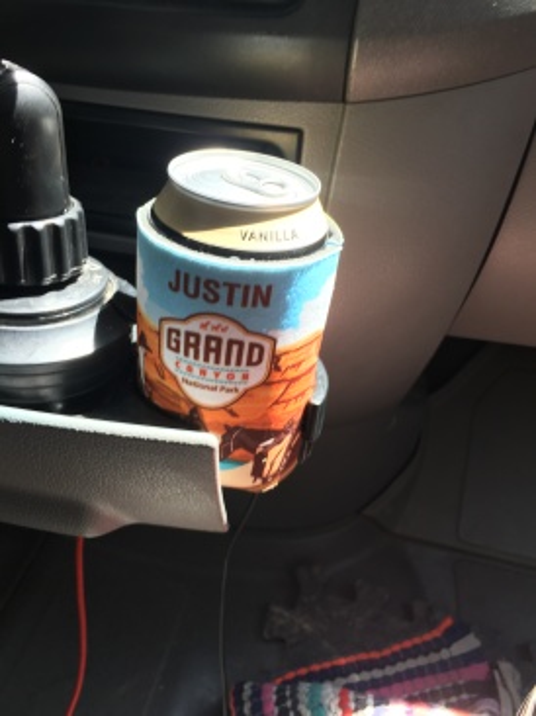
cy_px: 358
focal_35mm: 29
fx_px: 599
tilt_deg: -30.5
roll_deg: +0.6
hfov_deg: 48.2
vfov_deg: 61.7
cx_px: 268
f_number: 2.2
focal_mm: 4.15
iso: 25
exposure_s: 1/60
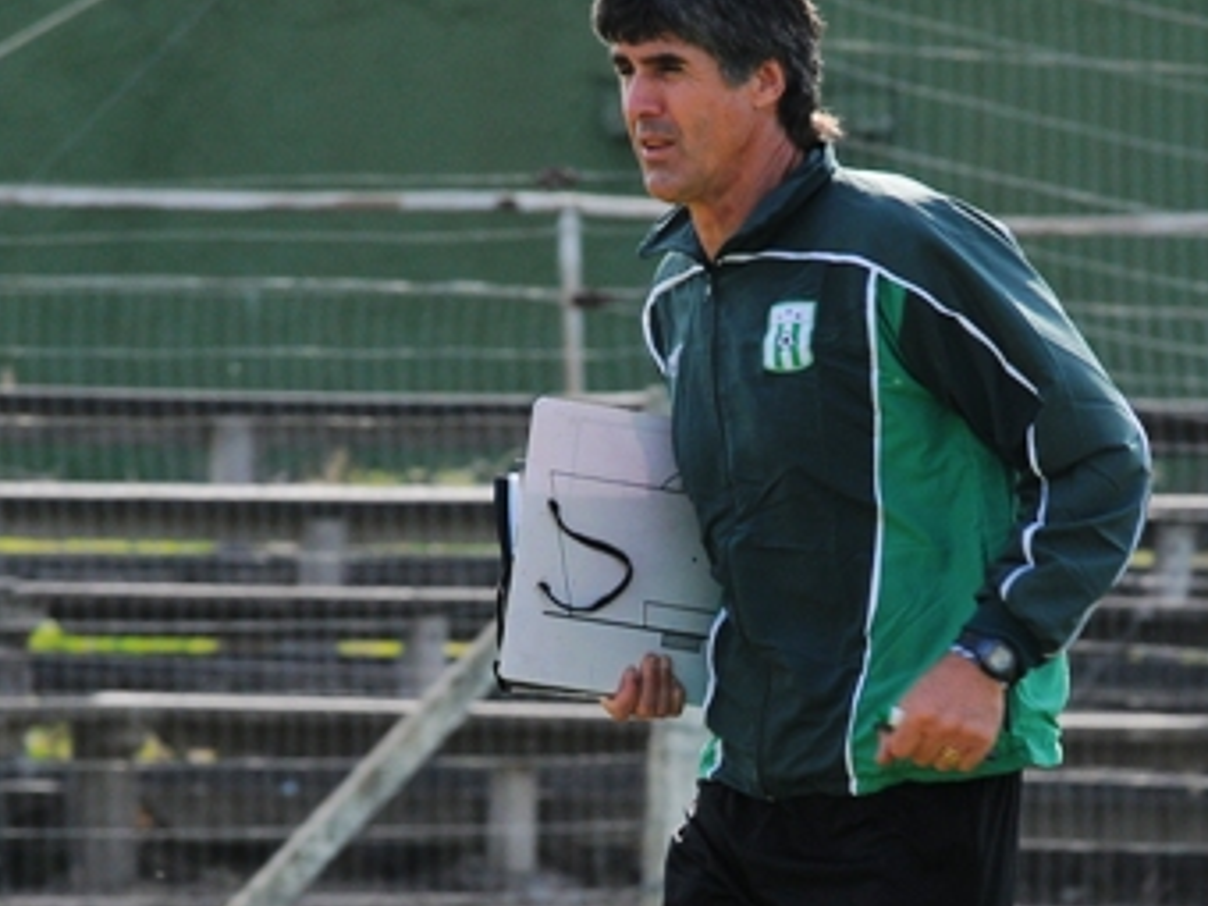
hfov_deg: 1.9
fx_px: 35525
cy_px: 677
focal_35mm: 1018
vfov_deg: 1.5
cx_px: 707
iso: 400
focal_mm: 300
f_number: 9
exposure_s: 1/500
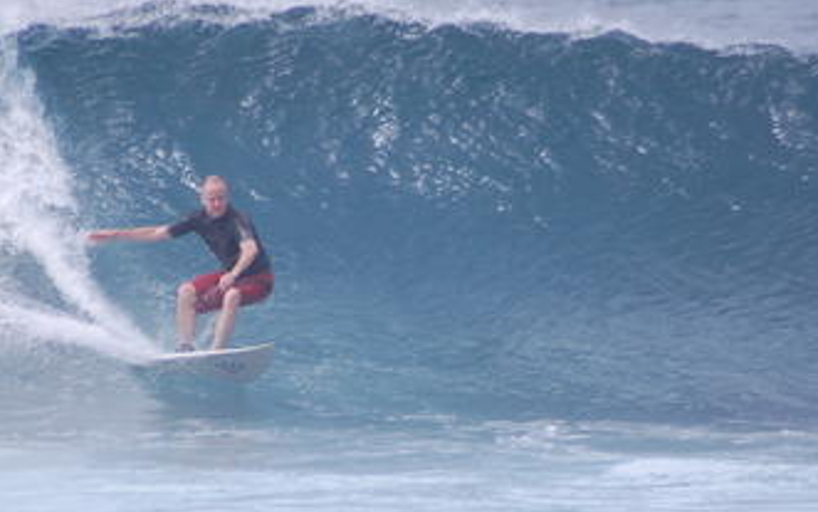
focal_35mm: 760
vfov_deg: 1.7
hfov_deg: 2.8
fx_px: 16946
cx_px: 399
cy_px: 390
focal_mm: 300
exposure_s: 1/1000
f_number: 5.6
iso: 280
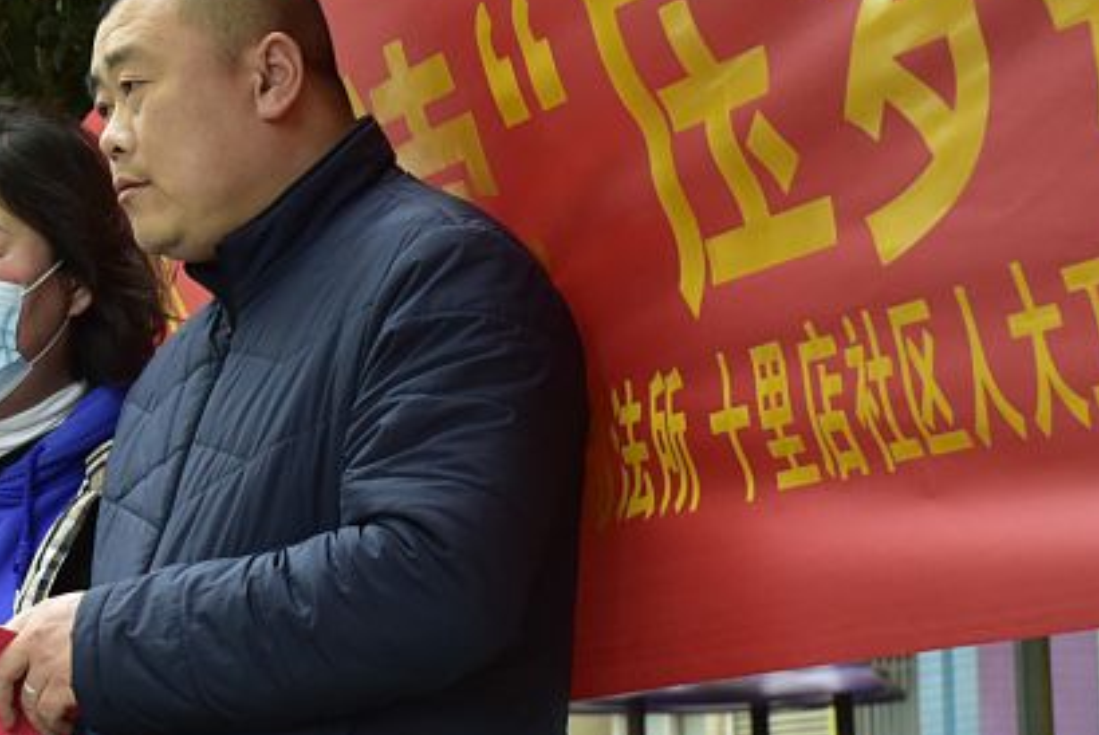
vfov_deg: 6.7
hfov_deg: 10.0
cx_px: -8
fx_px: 6262
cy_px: 176
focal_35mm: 205
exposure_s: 1/125
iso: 1250
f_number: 8
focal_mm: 70
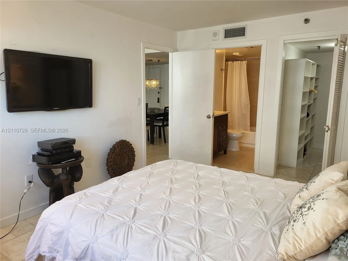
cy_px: 130
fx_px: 261
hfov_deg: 67.3
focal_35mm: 26
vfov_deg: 53.1
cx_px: 174
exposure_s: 1/120
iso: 80
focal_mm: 5.4
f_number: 1.8
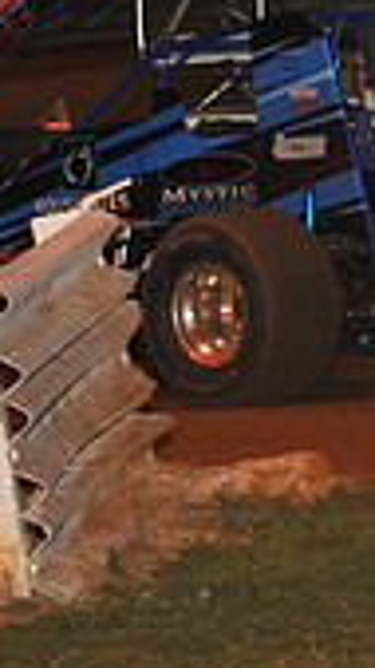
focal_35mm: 431
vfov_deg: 5.0
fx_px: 7623
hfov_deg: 2.8
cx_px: 766
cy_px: -30
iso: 1000
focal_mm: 120
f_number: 6.3
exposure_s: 1/320
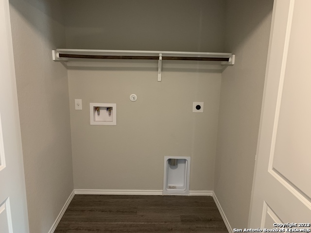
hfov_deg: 67.3
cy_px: 116
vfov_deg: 53.1
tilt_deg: -12.5
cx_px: 156
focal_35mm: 26
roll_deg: -1.6
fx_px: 234
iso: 400
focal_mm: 4.25
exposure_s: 1/30
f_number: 1.8
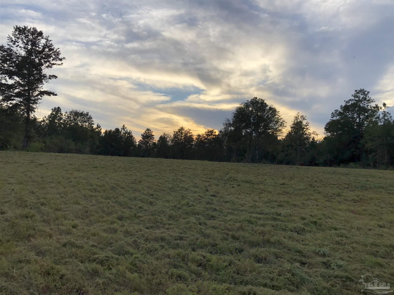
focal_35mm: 28
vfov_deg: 49.7
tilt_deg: +2.7
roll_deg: -0.1
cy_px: 148
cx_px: 197
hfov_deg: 63.4
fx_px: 319
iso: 20
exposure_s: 1/838
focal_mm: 3.99
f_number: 1.8
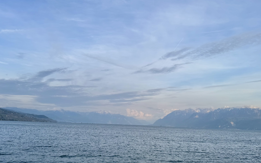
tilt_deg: +7.3
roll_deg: -2.4
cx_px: 119
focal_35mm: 32
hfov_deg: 59.6
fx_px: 228
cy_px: 93
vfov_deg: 39.4
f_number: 1.78
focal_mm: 6.76
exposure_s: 1/1923
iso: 80
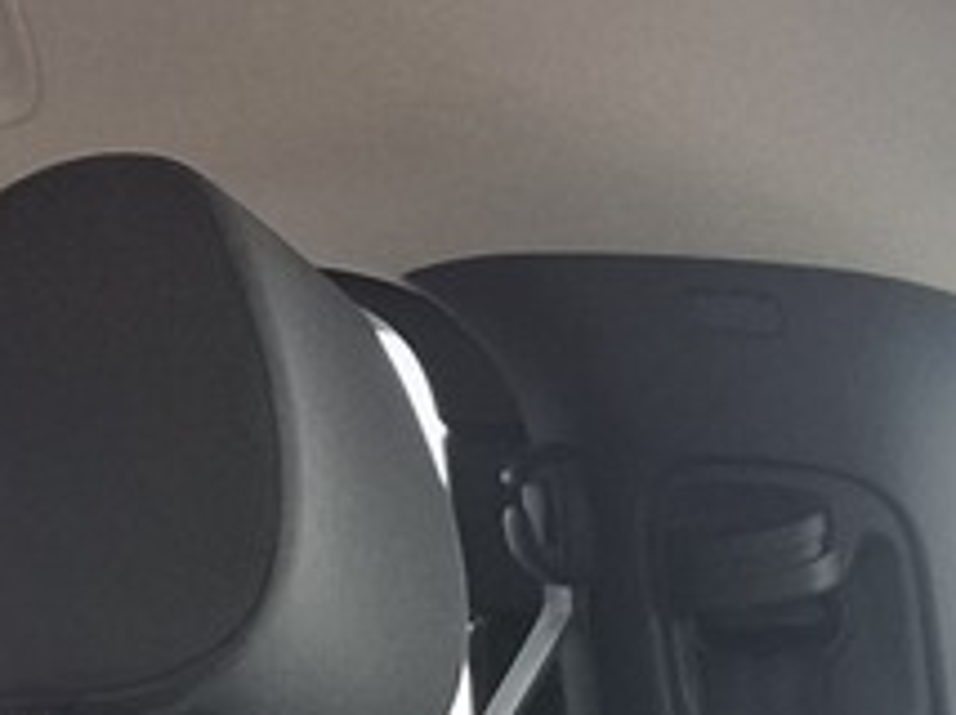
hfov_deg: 10.9
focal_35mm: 155
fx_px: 4276
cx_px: 2247
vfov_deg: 8.4
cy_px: 1980
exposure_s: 1/100
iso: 160
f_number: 1.8
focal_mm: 5.54
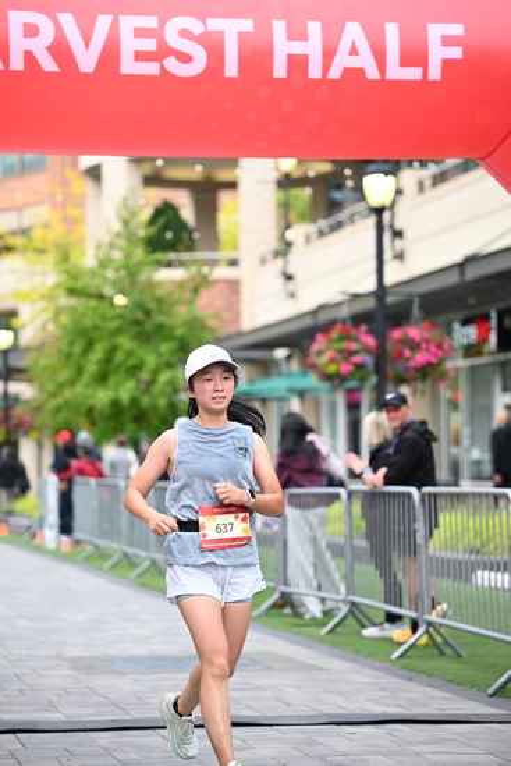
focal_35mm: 101
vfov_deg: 20.2
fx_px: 2149
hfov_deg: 13.6
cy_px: 383
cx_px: 256
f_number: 2.8
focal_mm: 101
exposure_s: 1/1600
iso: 1000
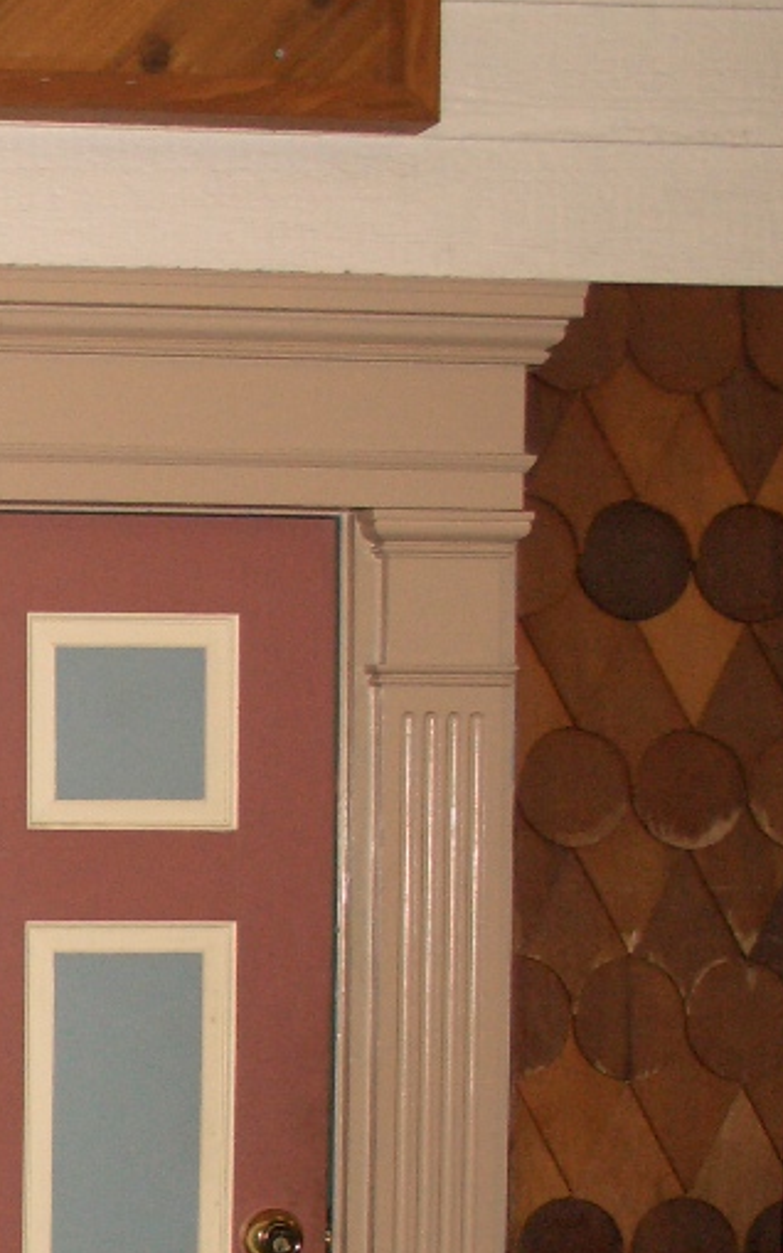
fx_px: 3279
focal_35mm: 96
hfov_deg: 12.1
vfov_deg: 21.1
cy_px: 1150
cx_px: -761
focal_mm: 7.8
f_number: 2.9
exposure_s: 1/60
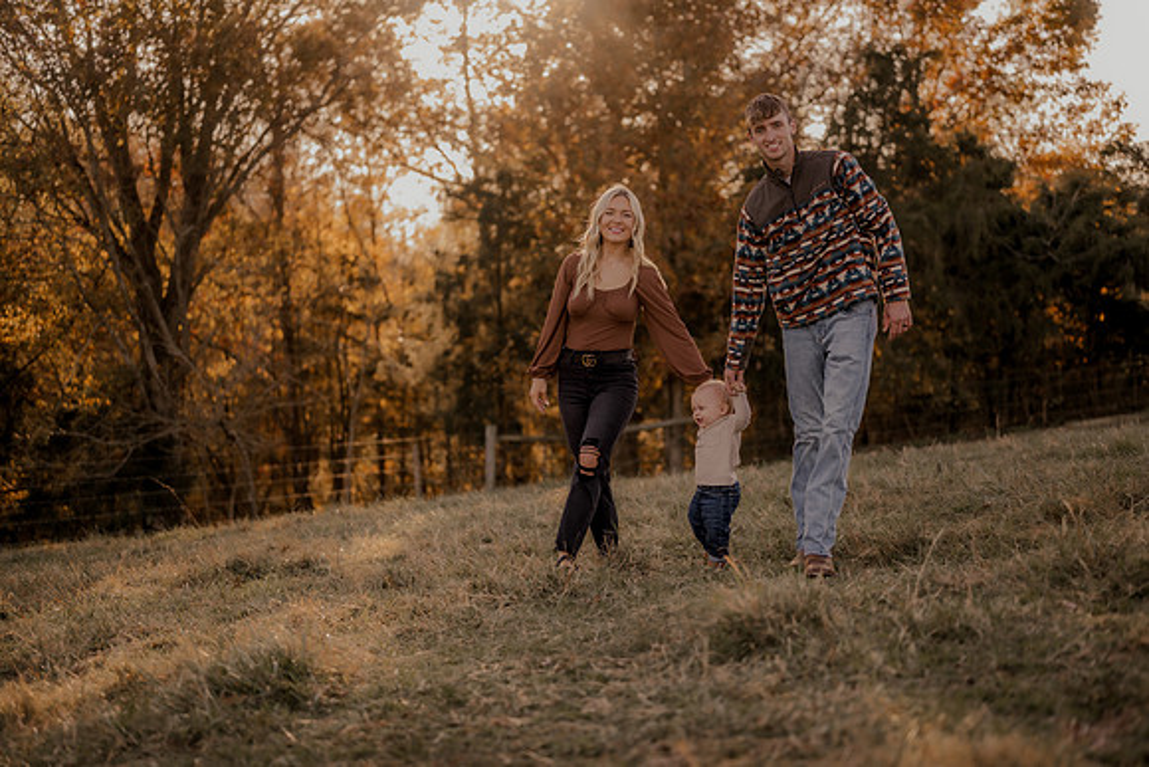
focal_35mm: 50
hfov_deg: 39.6
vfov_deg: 27.0
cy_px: 384
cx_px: 574
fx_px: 1596
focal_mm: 50
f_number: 1.8
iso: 250
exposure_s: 1/1250
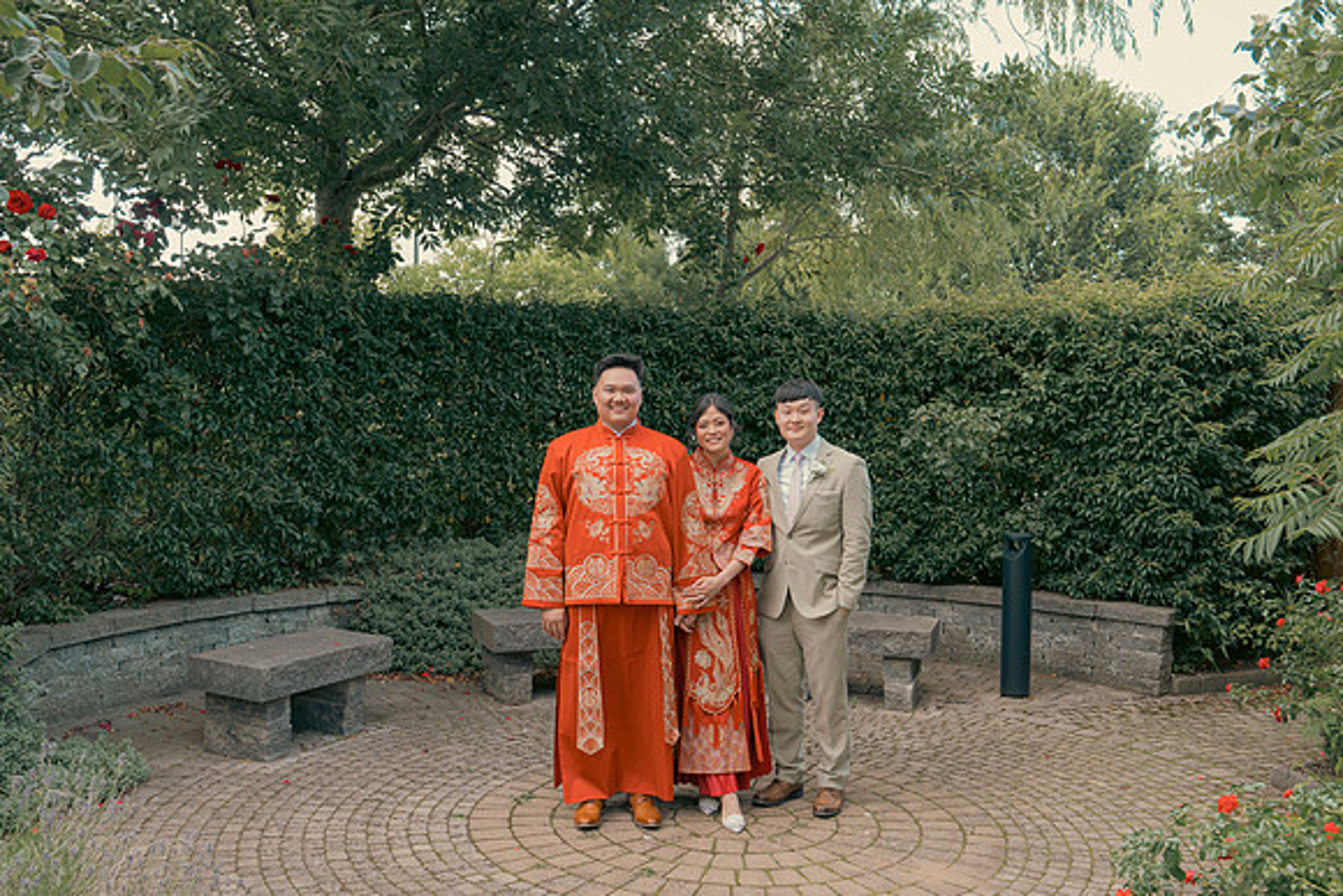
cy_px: 448
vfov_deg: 37.9
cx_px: 672
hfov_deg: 54.4
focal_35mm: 35
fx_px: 1306
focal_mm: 35
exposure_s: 1/160
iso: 400
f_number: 5.6
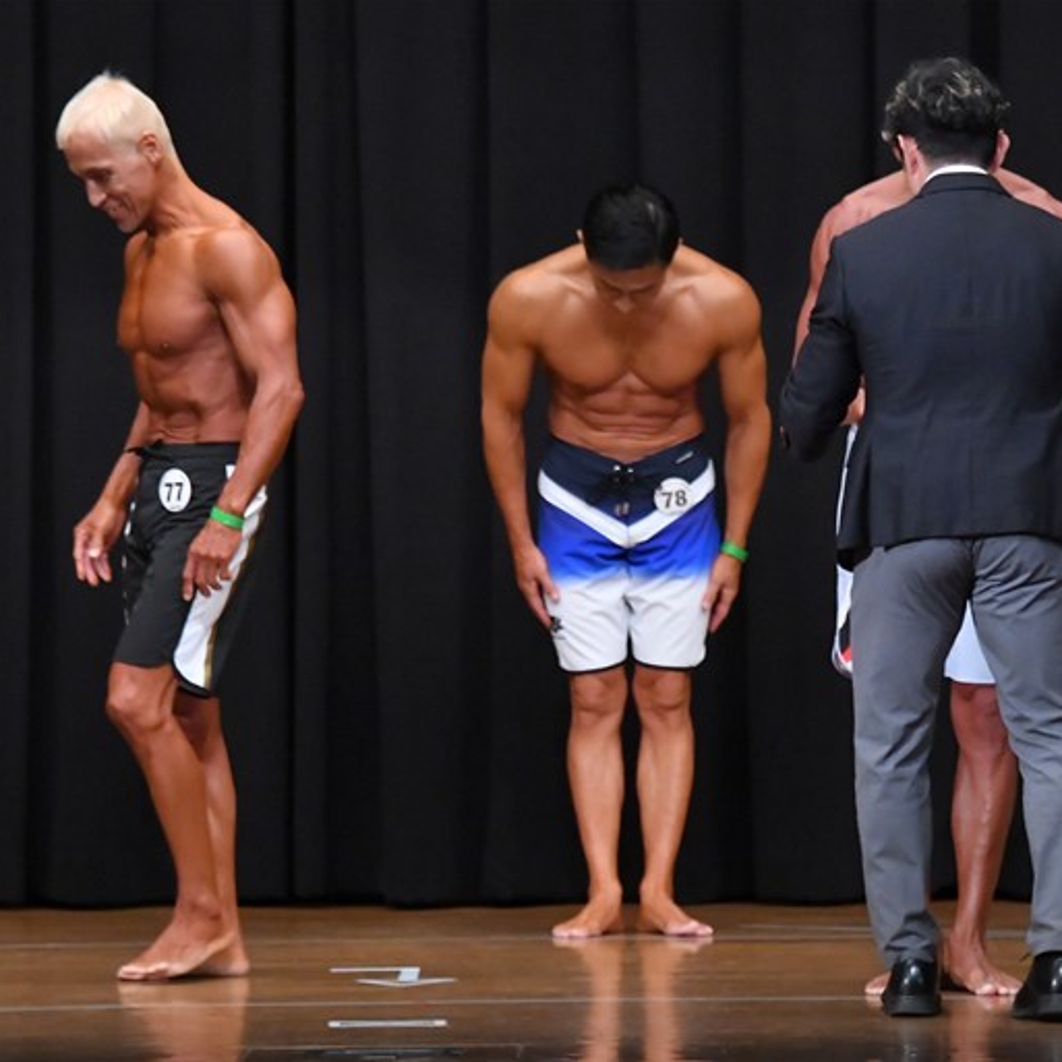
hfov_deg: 5.4
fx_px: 11350
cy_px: 530
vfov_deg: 5.4
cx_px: 593
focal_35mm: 327
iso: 8000
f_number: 5.6
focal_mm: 170
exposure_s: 1/400
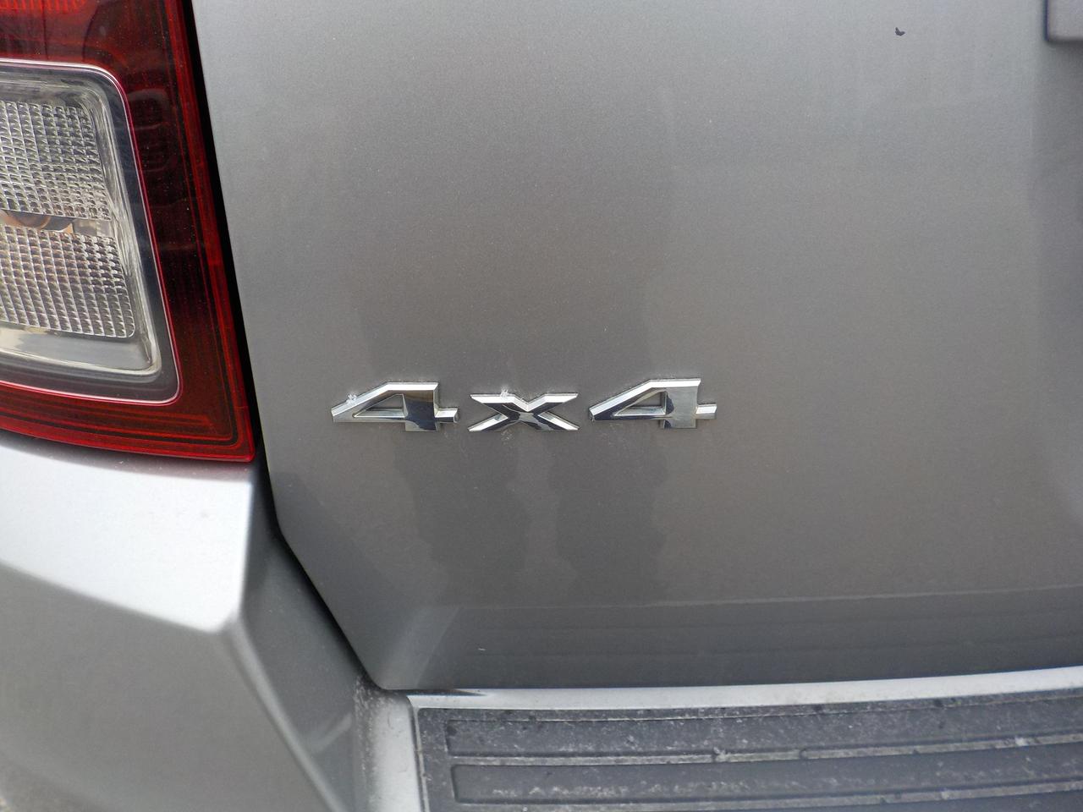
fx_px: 939
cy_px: 406
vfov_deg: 46.8
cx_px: 542
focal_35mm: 30
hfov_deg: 60.0
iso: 125
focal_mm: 4.1
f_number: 3.3
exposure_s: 1/100
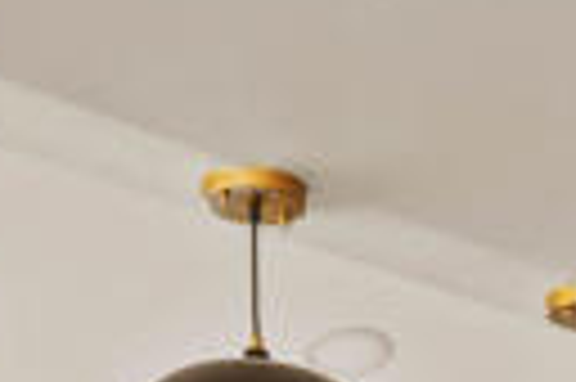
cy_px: 1148
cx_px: 652
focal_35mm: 140
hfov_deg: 14.3
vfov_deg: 8.3
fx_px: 2237
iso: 400
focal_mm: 17.5
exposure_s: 1/6
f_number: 8
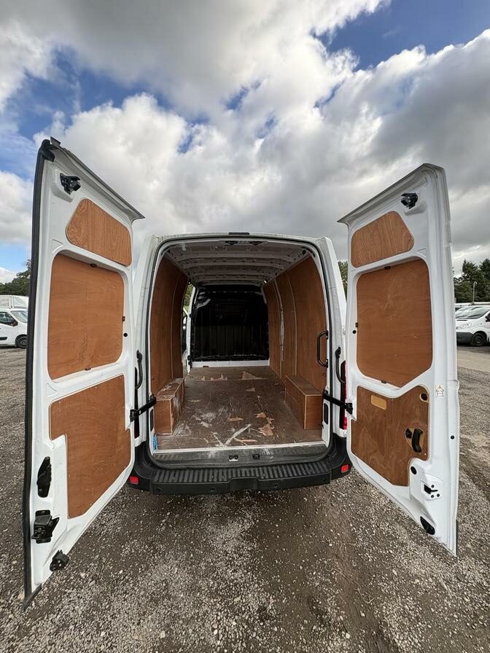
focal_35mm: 14
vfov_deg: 102.1
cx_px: 245
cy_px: 326
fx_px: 264
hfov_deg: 85.7
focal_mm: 2.22
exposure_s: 1/250
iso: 40
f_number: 2.2
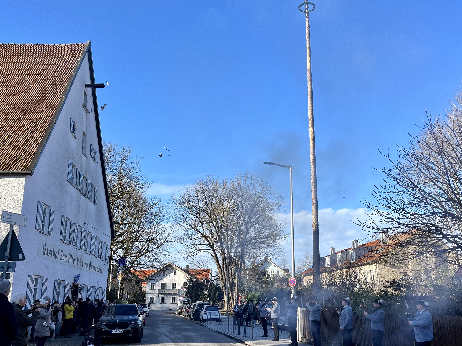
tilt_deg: +15.1
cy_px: 182
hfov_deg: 52.6
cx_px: 240
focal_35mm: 35
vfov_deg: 40.7
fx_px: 467
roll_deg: +0.4
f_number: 1.6
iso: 50
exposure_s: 1/1558
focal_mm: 5.1
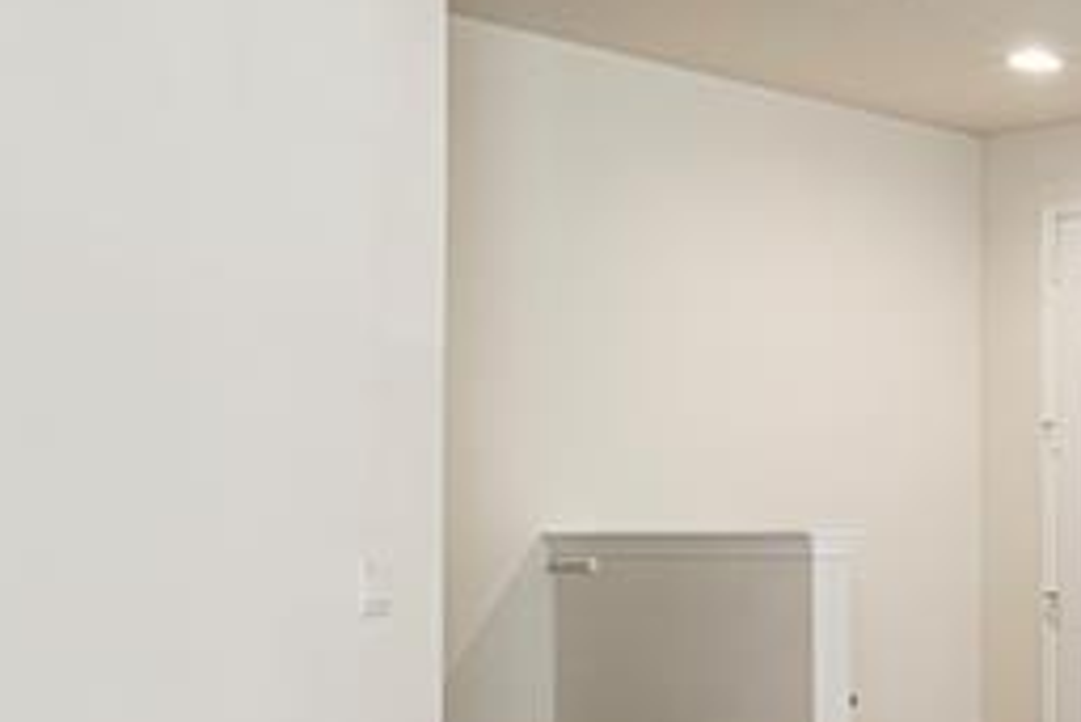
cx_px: 1507
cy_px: 469
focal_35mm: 60
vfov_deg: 22.6
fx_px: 1803
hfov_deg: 26.6
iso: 200
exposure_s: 1/4
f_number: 13
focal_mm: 10
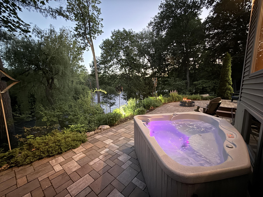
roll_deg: -0.2
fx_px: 106
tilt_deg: -7.1
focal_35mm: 14
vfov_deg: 85.7
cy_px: 98
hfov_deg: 102.1
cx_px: 132
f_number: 2.2
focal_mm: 2.22
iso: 640
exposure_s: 1/15
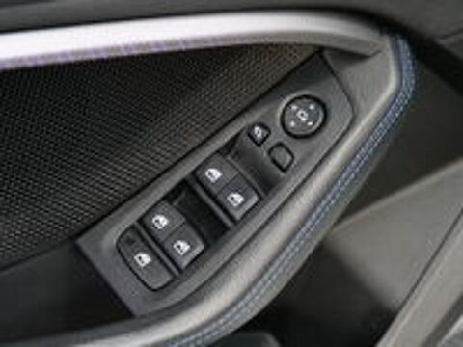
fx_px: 1177
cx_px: 232
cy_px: 174
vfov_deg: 16.8
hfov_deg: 22.3
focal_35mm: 88
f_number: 3.9
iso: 3200
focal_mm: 44
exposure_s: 1/40
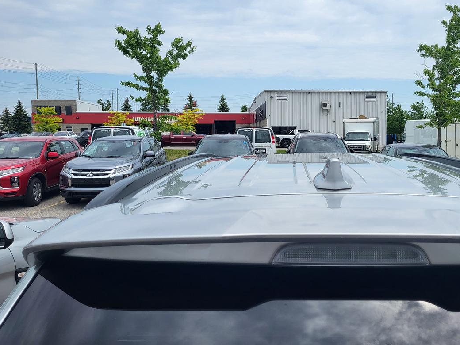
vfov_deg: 44.2
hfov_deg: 56.3
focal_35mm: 32
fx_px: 425
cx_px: 279
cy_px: 169
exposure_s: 1/3042
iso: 40
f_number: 1.8
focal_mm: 5.4
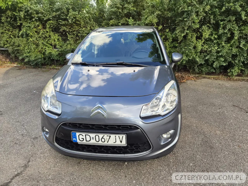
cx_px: 124
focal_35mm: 23
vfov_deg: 58.9
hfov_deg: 73.9
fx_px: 165
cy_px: 93
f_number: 1.8
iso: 64
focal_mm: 5.4
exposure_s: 1/359
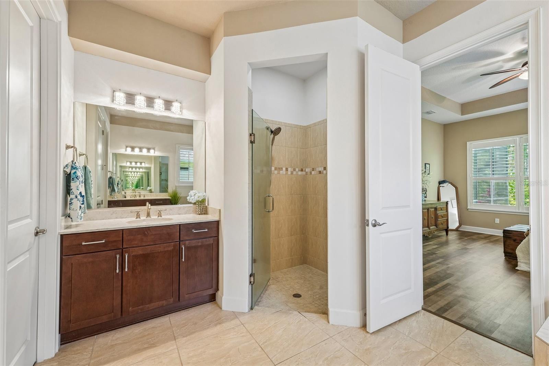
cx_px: 274
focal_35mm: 14
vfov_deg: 81.2
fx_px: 213
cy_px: 183
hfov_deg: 104.3
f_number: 11
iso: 100
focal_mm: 14
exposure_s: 1/2.5
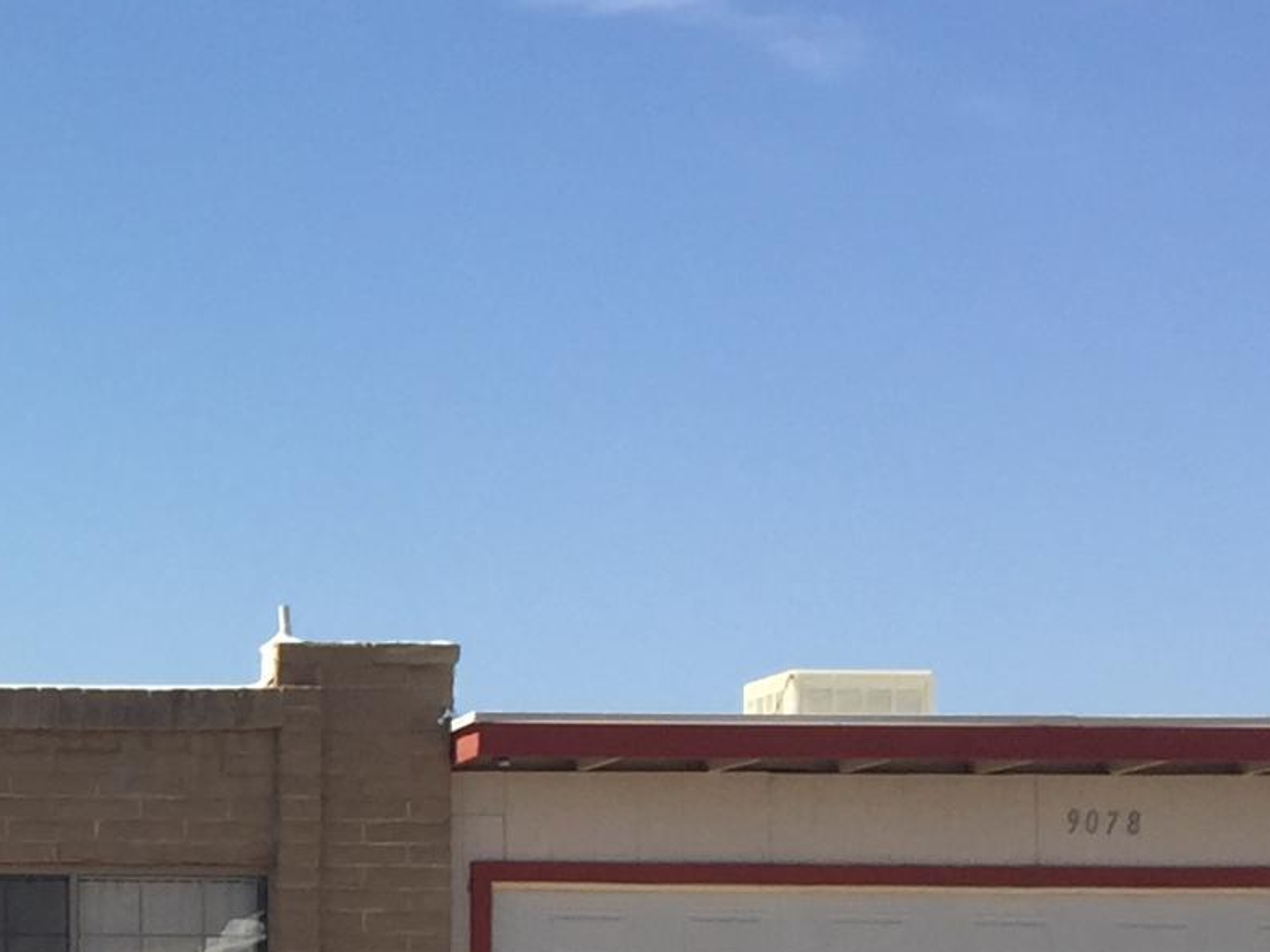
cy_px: 954
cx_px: -619
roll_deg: -1.1
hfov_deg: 16.2
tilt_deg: +0.5
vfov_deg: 13.2
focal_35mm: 111
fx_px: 4072
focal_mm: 4.15
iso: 32
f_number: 2.2
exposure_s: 1/2198
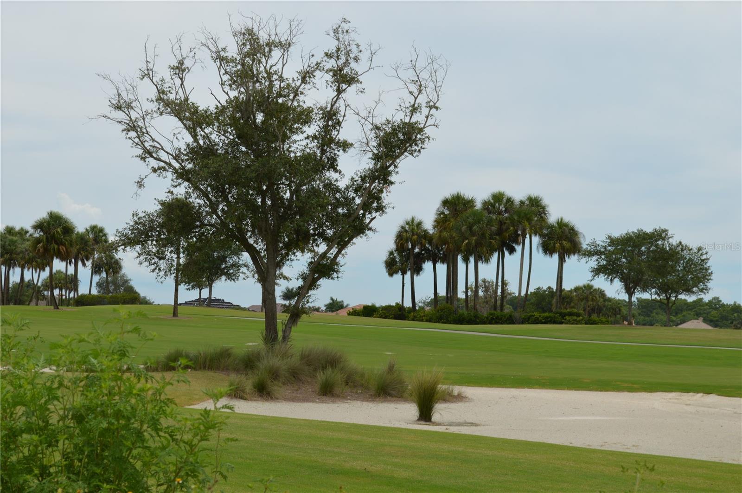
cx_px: 371
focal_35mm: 82
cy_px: 246
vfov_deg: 16.5
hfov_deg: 24.6
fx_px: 1698
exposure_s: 1/250
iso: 100
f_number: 8
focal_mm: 55
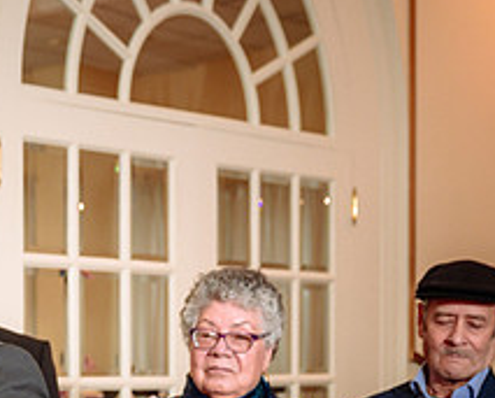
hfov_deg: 16.5
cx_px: 10
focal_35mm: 114
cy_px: 421
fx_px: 1672
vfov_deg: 13.3
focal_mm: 43
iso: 500
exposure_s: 1/200
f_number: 4.5
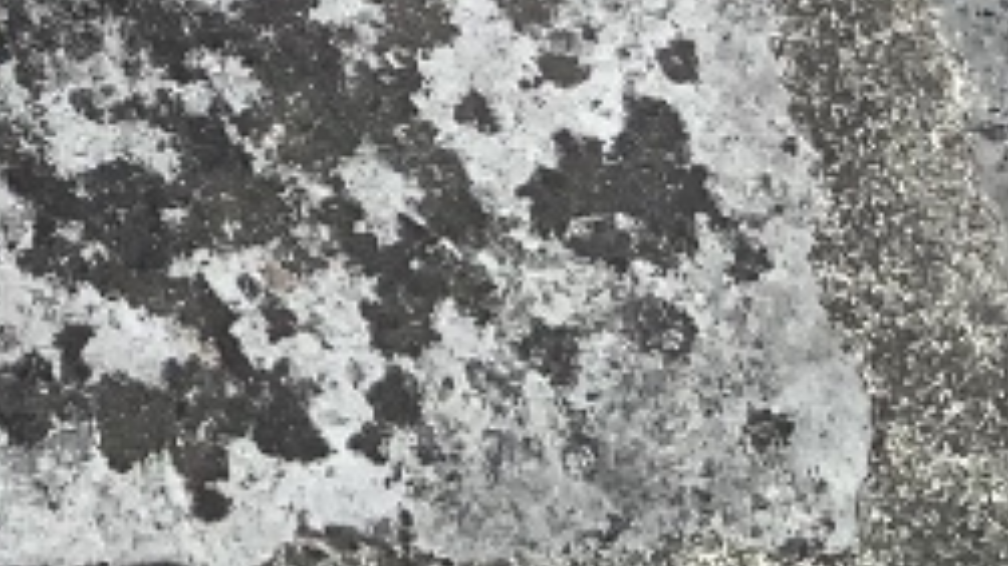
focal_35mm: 151
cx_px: -655
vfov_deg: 7.3
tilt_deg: -47.6
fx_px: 4035
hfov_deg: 13.2
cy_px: -1016
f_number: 1.8
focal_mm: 3
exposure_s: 1/469
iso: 16
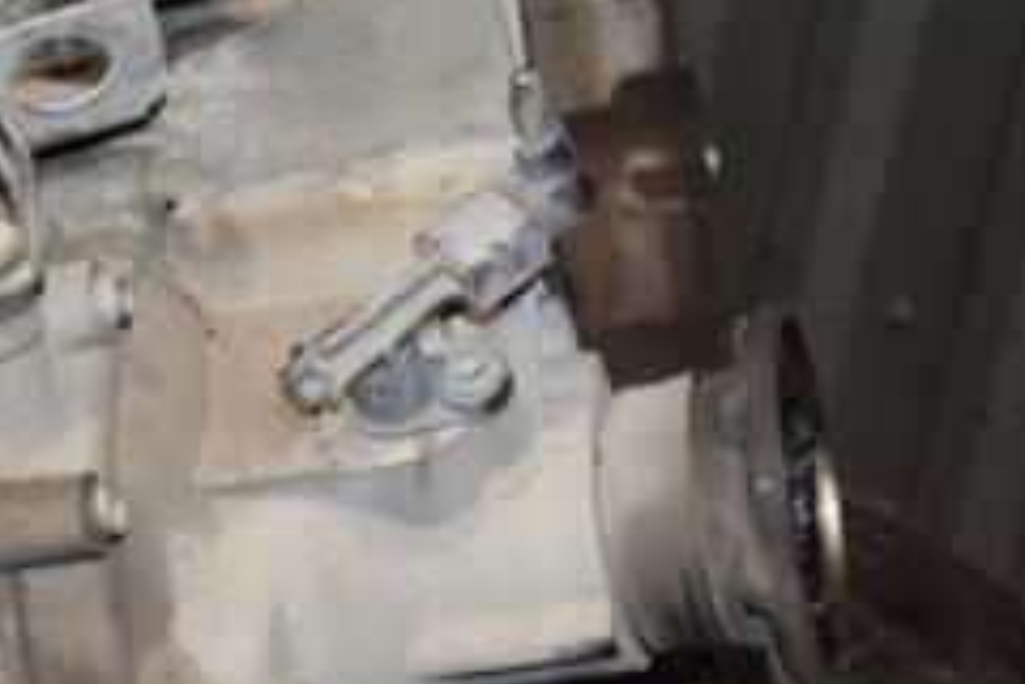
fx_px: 2989
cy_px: 295
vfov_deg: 13.0
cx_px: 47
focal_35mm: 105
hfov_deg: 19.0
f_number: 5
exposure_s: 1/60
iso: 800
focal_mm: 28
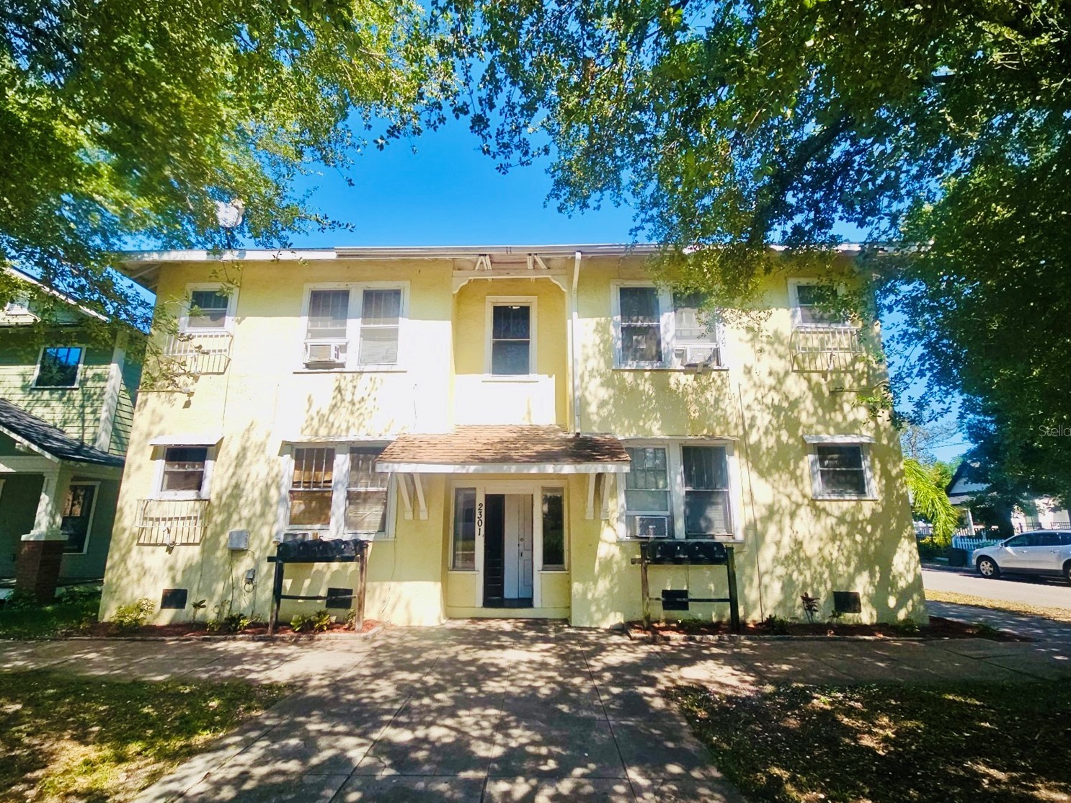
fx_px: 433
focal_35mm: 14
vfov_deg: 85.5
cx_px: 530
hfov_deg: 102.1
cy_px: 430
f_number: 2.2
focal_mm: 2.2
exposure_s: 1/909
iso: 50
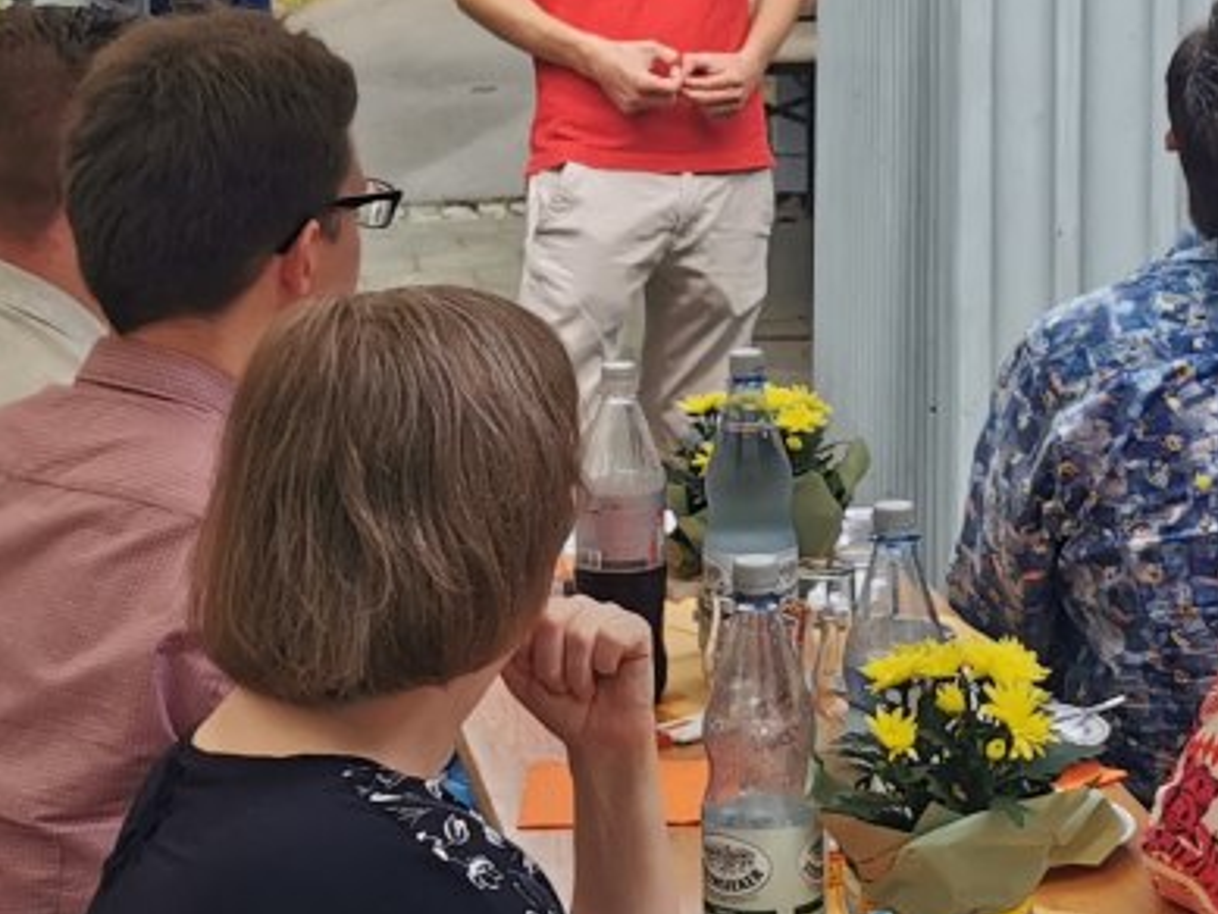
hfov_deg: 17.6
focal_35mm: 111
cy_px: 219
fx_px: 3907
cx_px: 949
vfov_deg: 13.3
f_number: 1.6
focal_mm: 5.56
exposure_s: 1/573
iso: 50
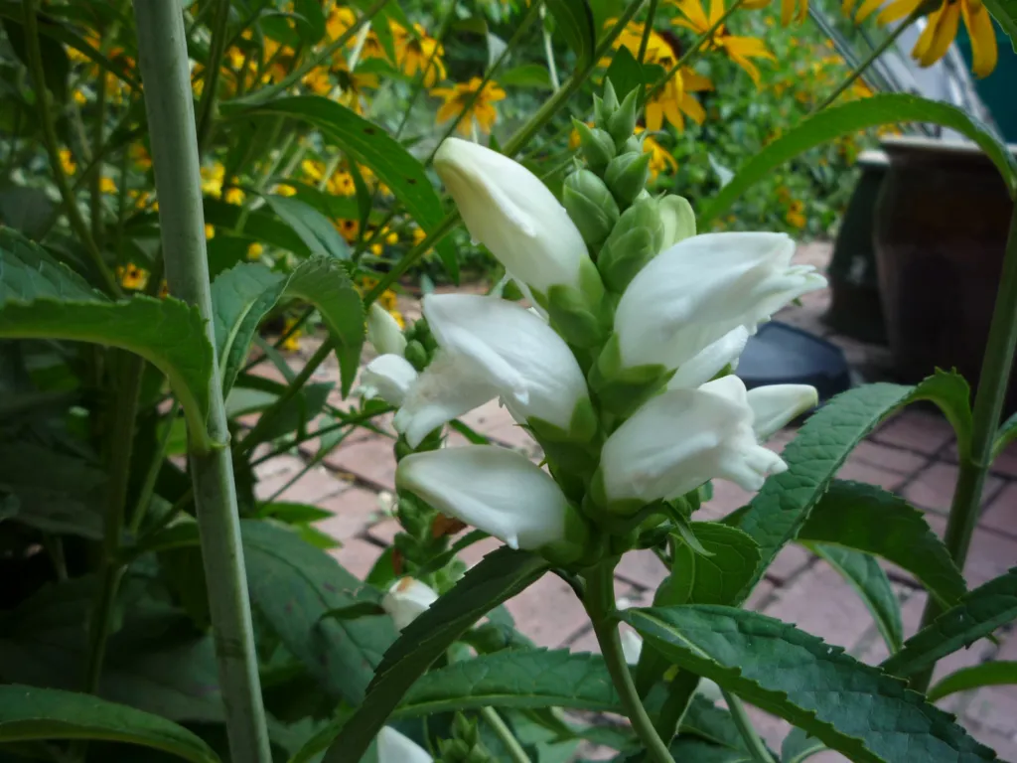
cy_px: 382
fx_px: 940
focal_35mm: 32
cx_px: 508
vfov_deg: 44.2
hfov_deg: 56.8
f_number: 4
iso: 100
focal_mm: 5.2
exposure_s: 1/125
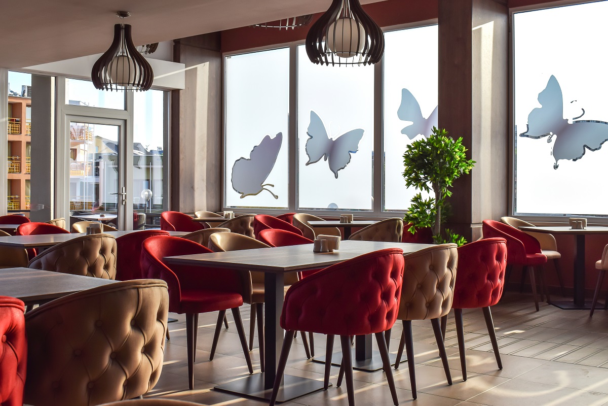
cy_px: 203
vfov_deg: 31.9
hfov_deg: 46.4
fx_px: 709
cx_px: 304
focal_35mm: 42
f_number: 9
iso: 200
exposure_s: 1/320
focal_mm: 28
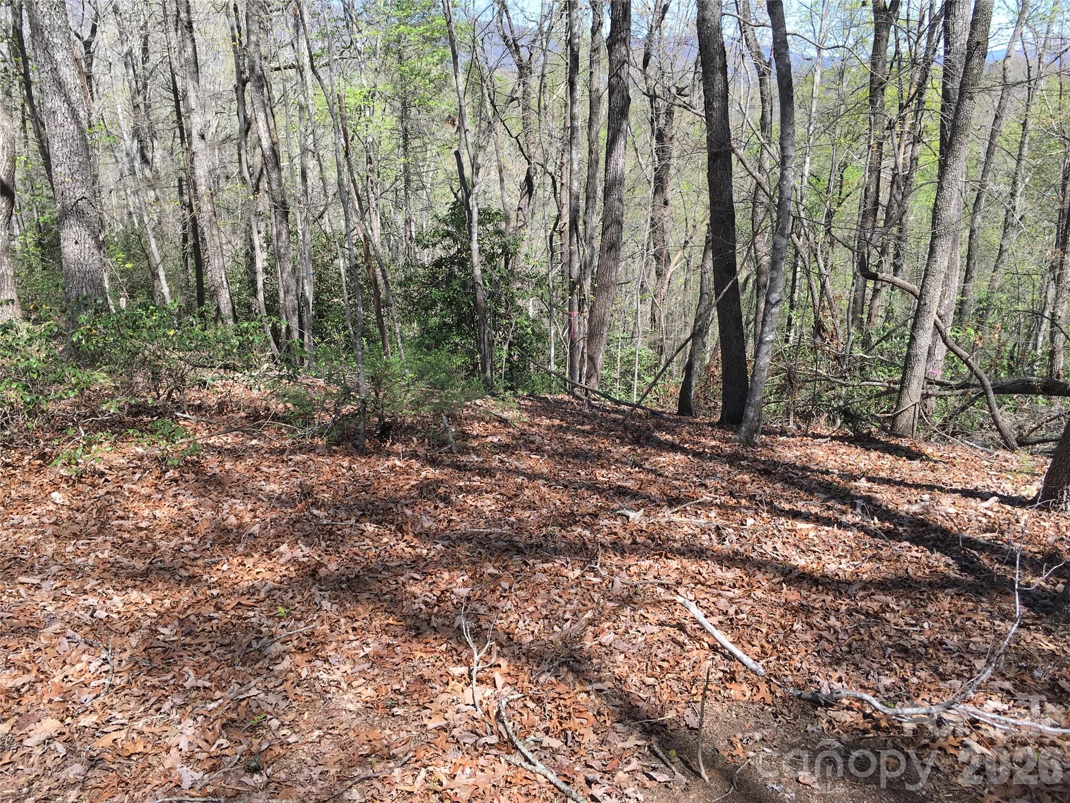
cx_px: 535
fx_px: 896
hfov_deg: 61.7
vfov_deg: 48.2
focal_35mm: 29
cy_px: 402
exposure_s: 1/496
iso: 25
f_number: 2.2
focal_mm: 4.15
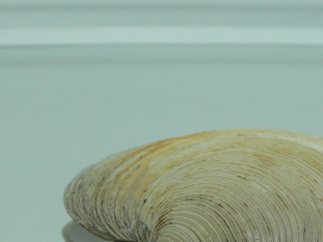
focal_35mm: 81
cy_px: 276
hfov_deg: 23.9
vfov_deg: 17.5
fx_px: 756
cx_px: 242
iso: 100
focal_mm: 4.6
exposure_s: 1/60
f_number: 2.8
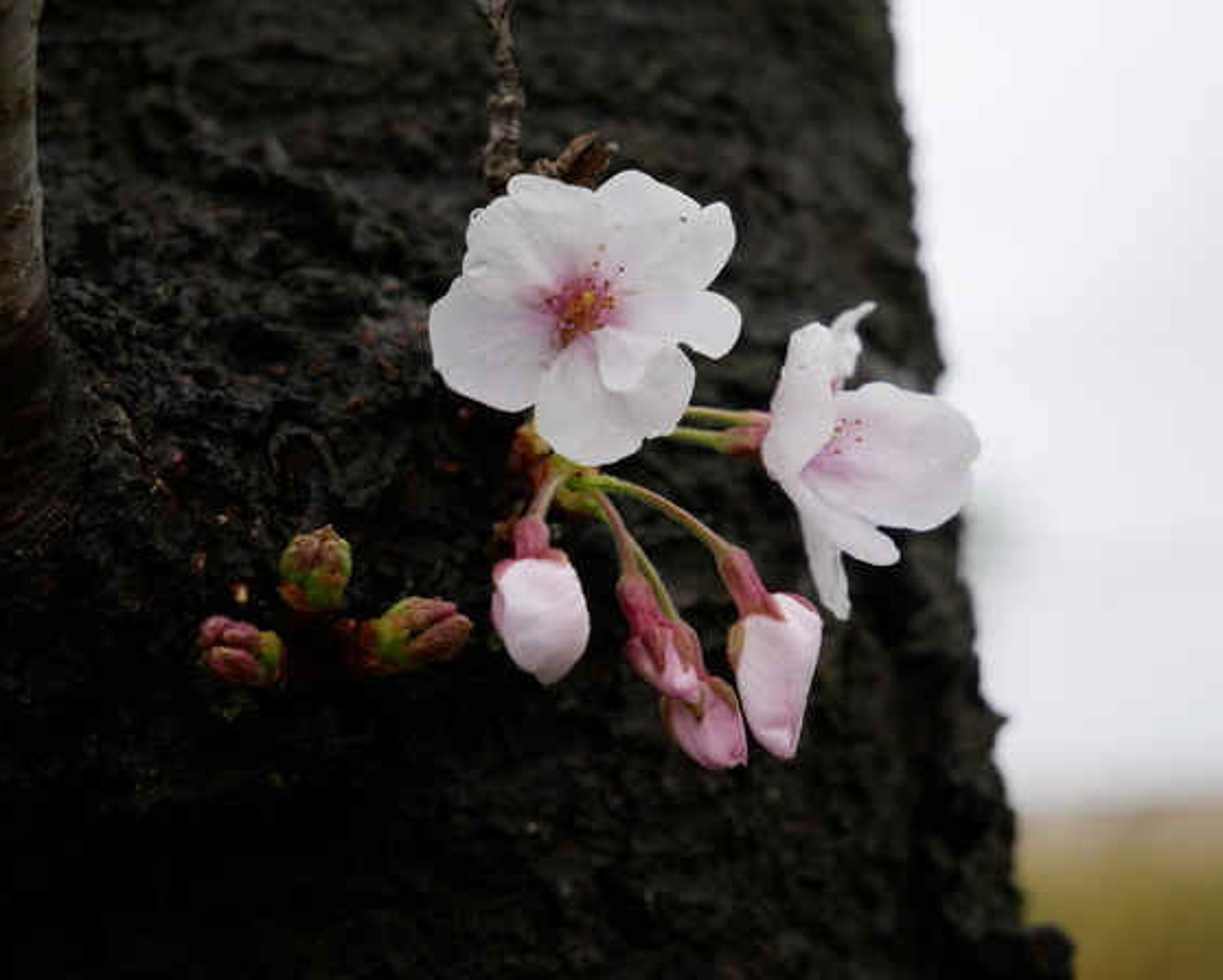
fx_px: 4563
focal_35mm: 126
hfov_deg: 15.3
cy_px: 492
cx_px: 653
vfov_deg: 12.3
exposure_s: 1/125
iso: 200
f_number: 5.6
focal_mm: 60
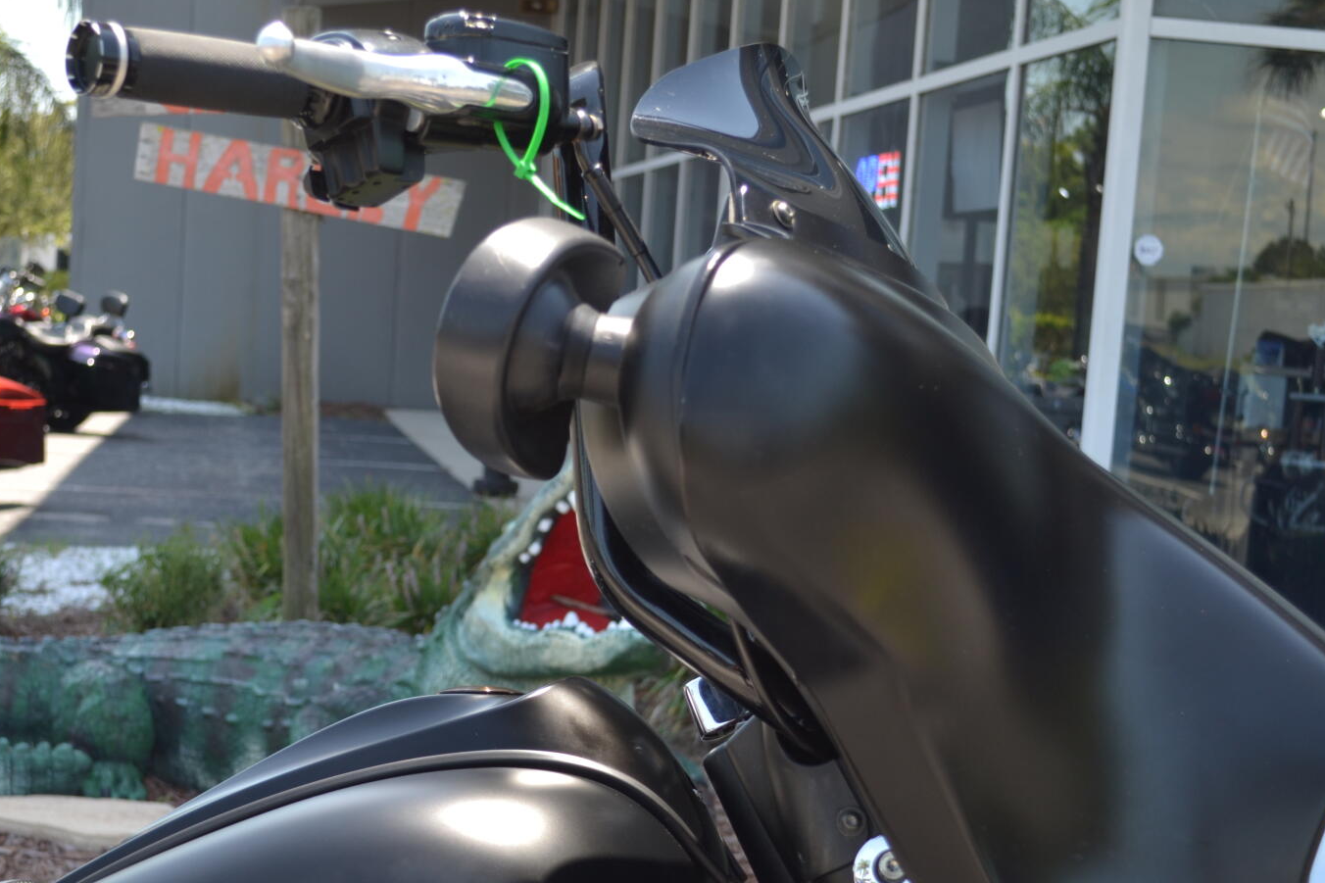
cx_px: 542
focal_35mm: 71
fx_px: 2613
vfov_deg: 19.1
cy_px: 650
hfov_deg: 28.4
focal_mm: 32
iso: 100
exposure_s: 1/160
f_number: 4.8
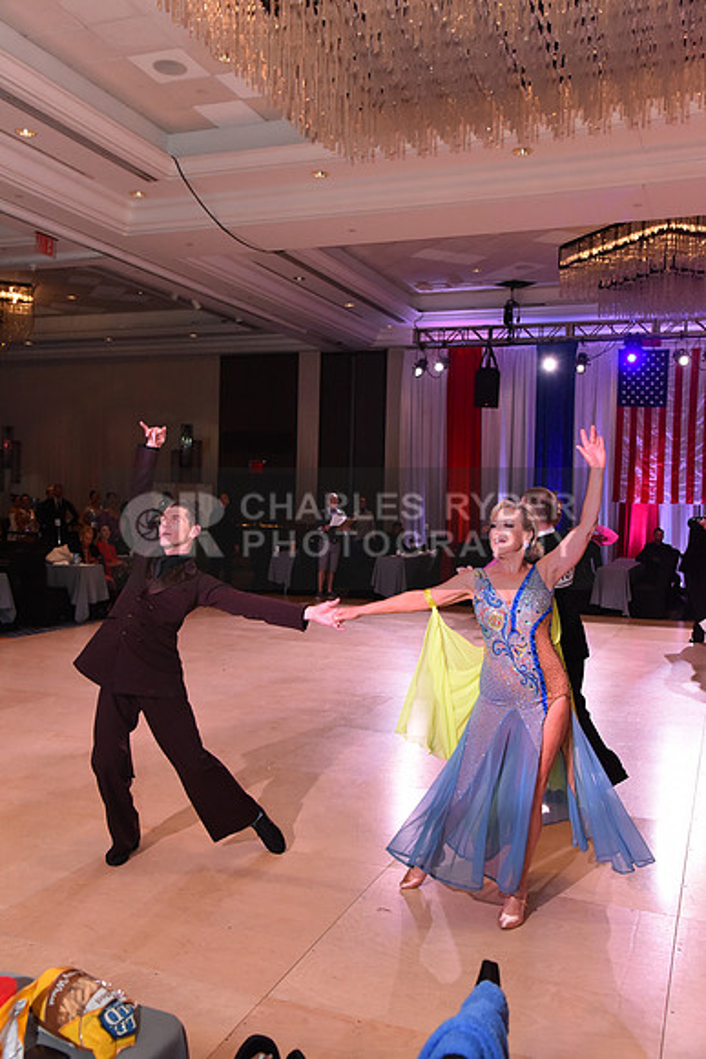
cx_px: 353
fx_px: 999
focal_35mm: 34
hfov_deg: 38.9
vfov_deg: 55.8
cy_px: 530
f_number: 6.3
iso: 2500
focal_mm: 34
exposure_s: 1/320
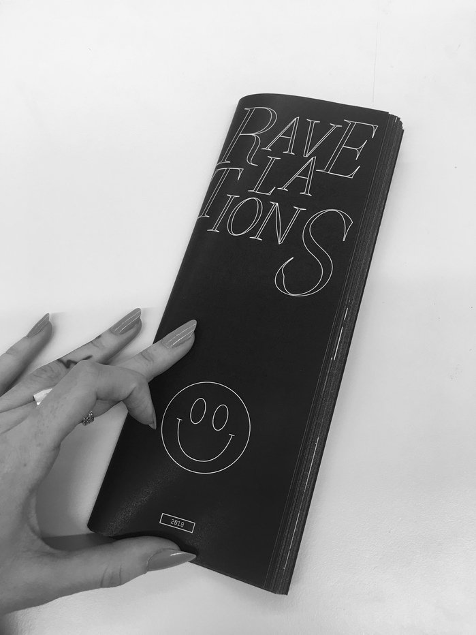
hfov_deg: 48.2
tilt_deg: -73.9
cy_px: 318
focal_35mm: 29
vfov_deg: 61.7
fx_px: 532
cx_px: 238
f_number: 2.2
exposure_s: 1/17
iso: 40
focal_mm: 4.15
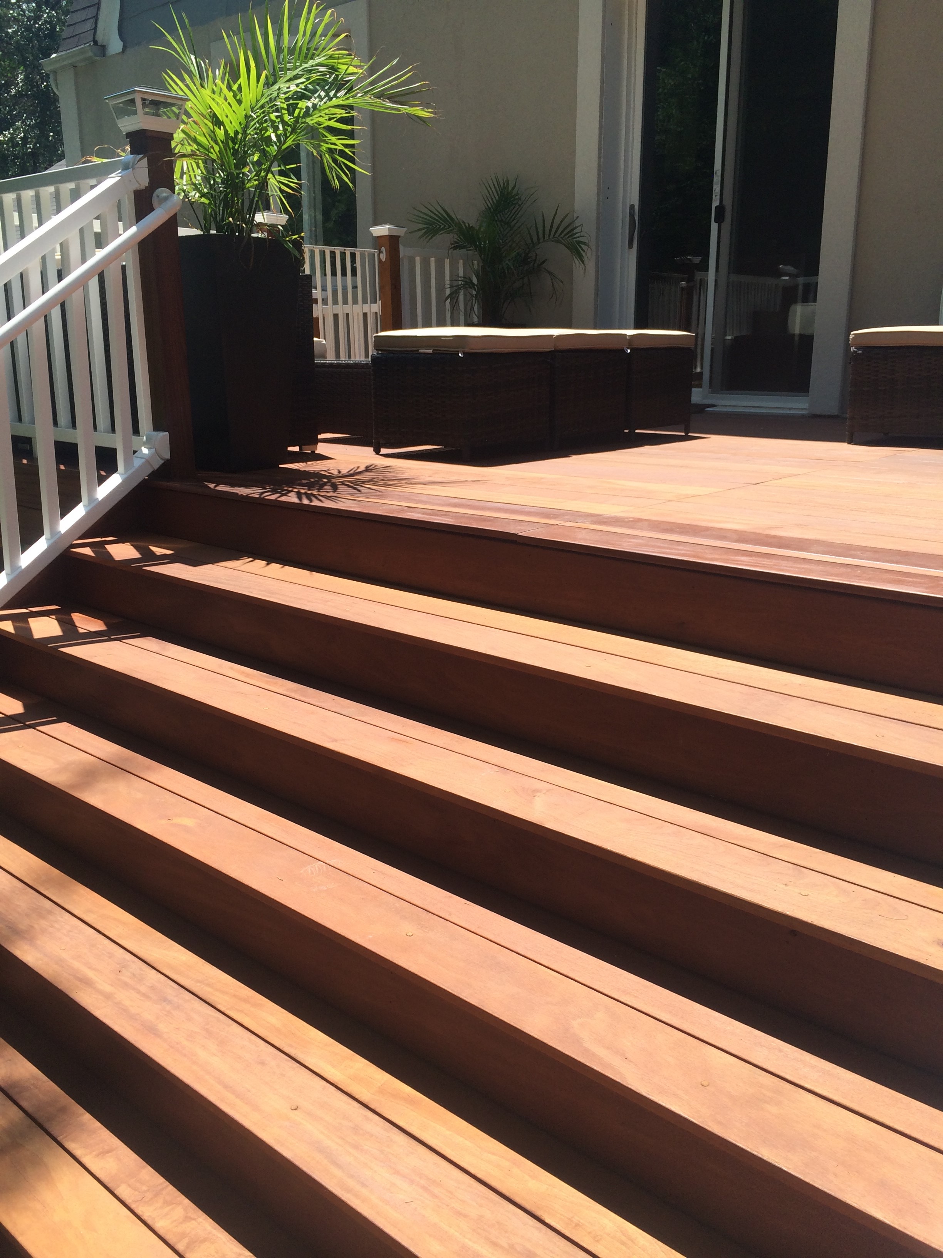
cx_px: 472
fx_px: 1090
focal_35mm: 30
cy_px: 629
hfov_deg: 46.8
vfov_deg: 60.0
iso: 32
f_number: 2.2
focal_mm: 4.12
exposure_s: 1/1172
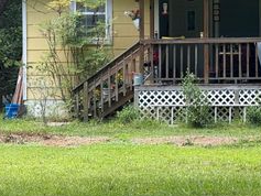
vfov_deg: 5.9
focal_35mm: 253
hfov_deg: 7.8
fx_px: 1909
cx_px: 249
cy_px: 83
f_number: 2.8
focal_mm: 15.66
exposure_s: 1/210
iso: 50
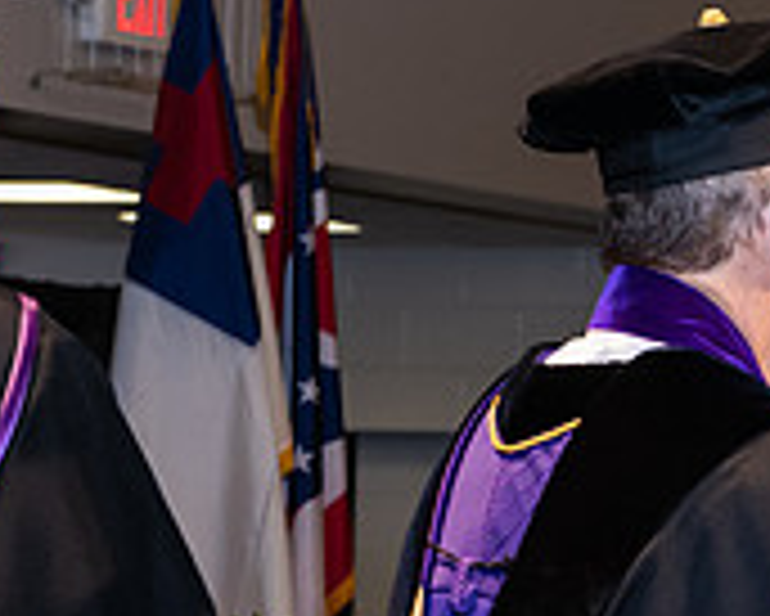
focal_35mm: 197
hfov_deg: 9.6
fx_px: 4492
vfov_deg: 7.8
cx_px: 1063
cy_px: 533
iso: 1600
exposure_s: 1/200
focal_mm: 62
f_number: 6.3
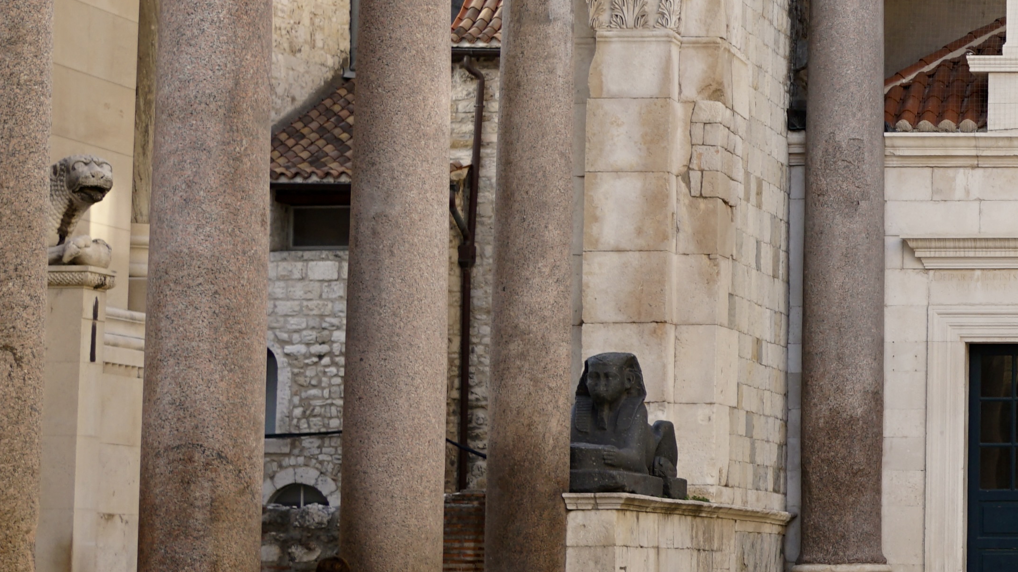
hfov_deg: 14.8
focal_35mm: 134
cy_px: 201
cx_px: 1563
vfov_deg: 9.0
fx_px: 3617
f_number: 4.5
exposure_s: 1/160
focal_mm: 35
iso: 200
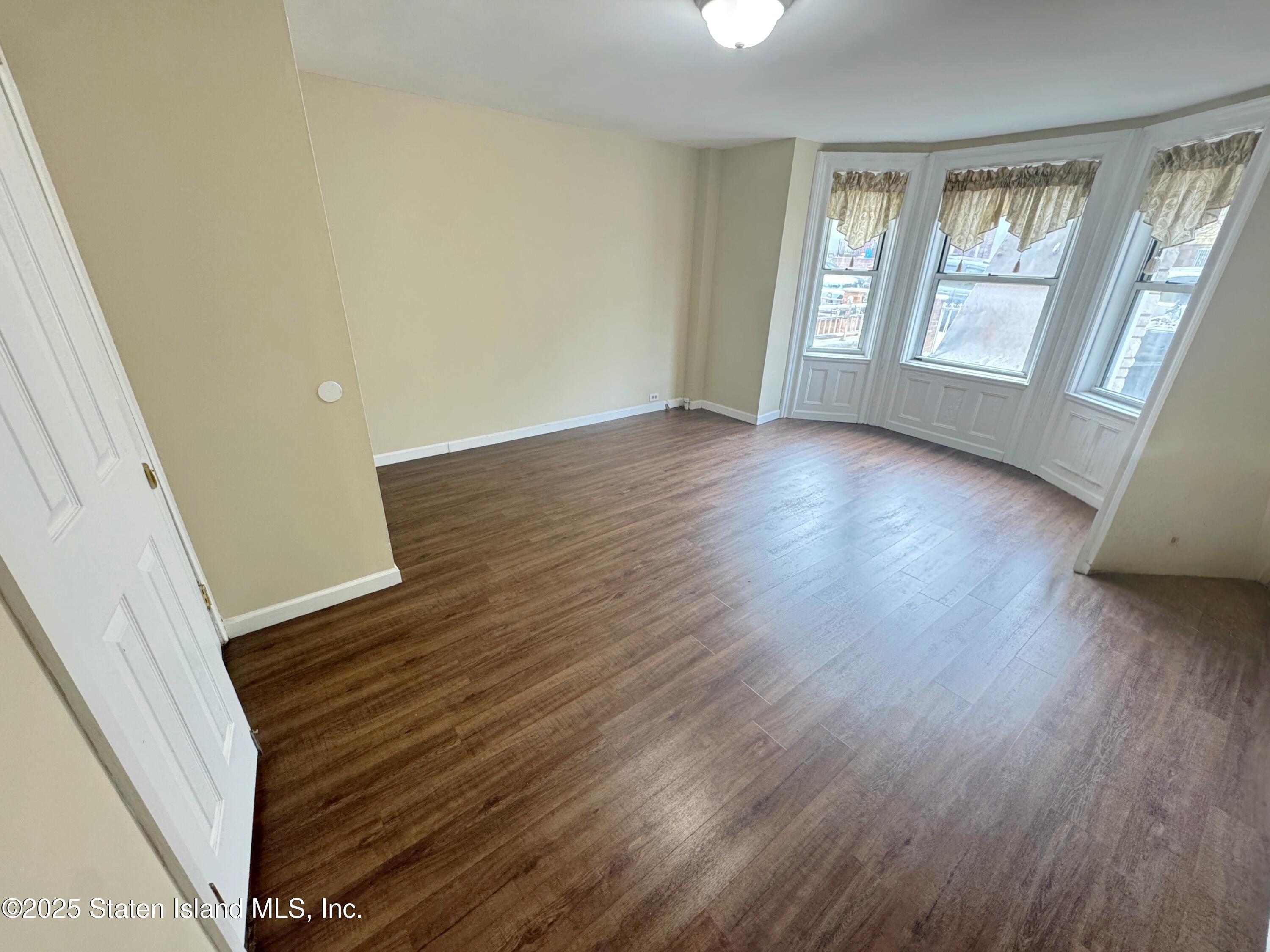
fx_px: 514
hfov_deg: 102.1
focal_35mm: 14
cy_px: 476
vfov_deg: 85.7
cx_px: 635
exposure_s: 1/60
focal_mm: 2.22
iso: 320
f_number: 2.2
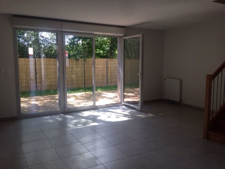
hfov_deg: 55.4
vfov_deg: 42.9
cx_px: 112
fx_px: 214
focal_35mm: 33
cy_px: 84
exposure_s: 1/120
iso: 50
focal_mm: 4.12
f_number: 2.4
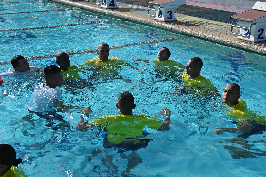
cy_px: 88
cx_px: 133
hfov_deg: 40.4
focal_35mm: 49
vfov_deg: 27.5
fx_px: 362
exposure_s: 1/400
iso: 100
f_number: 7.1
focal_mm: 49
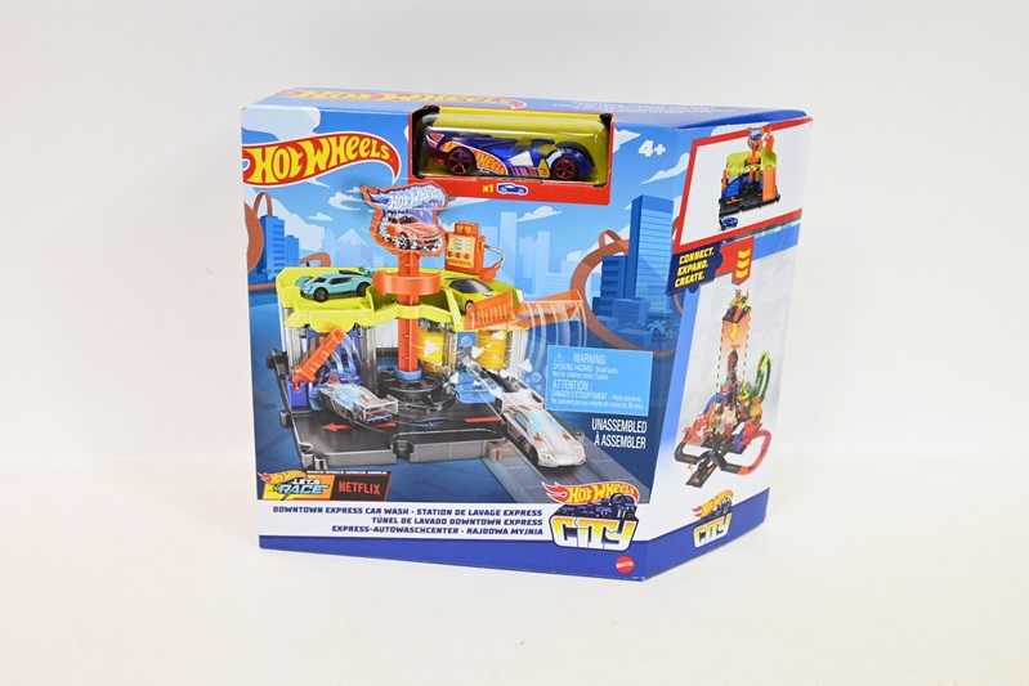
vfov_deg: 33.6
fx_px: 1136
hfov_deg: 48.7
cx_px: 514
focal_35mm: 40
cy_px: 343
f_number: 4.5
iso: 400
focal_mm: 26.5
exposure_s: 1/160
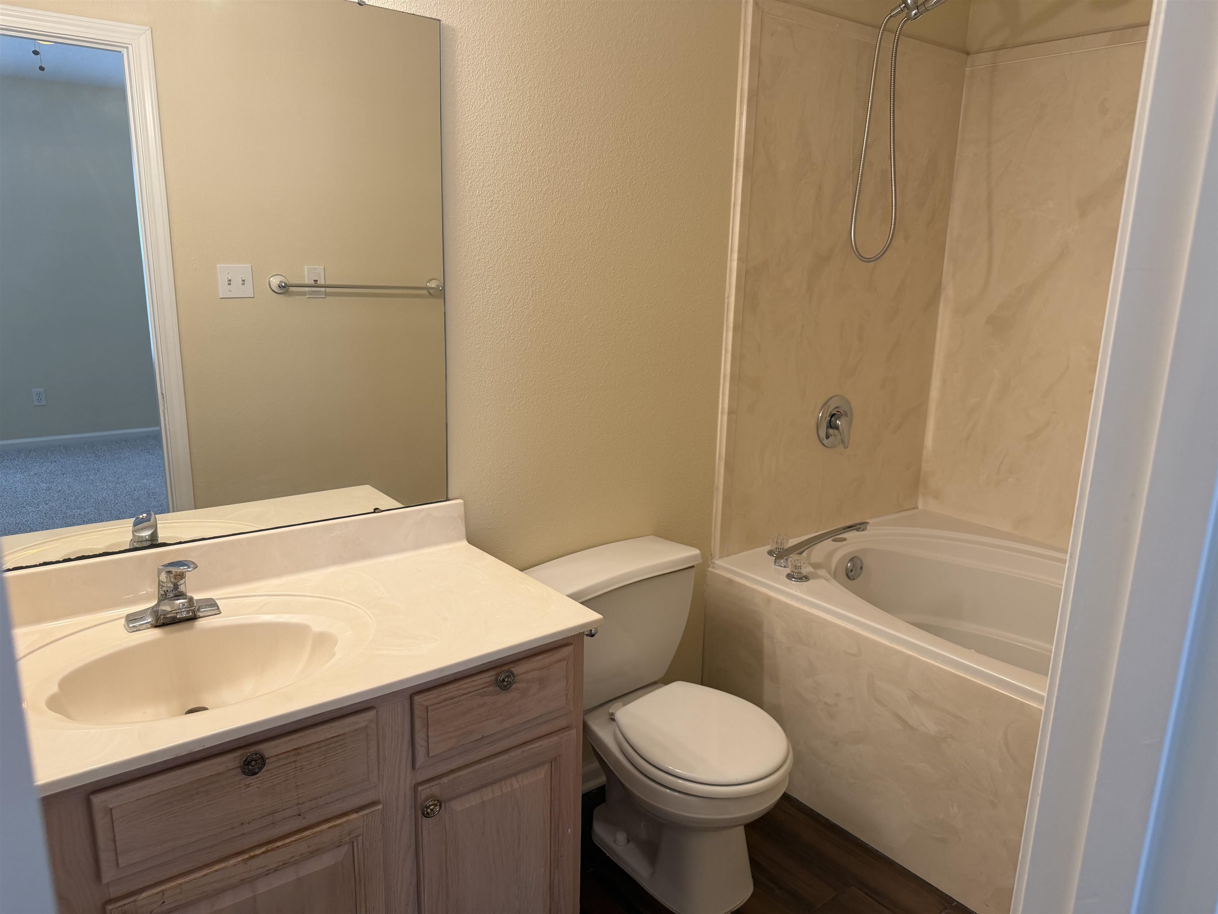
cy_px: 457
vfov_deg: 56.8
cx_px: 609
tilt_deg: -13.1
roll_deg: -1.2
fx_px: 844
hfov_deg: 71.6
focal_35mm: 24
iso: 160
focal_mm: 6.76
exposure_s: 1/120
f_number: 1.78
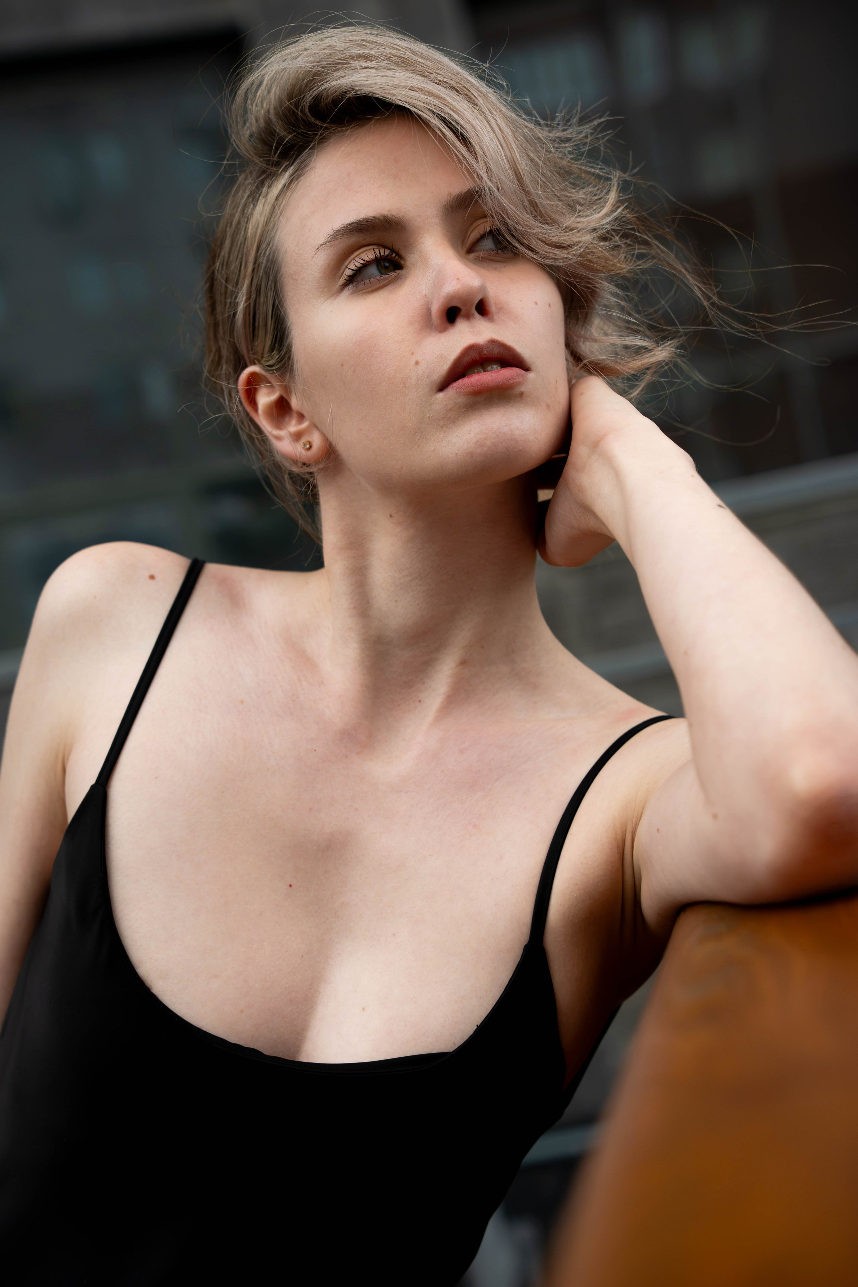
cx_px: 416
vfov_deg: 28.5
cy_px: 633
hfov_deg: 19.2
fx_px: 2538
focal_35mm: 71
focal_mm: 66
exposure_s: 1/640
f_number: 4.5
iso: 1600
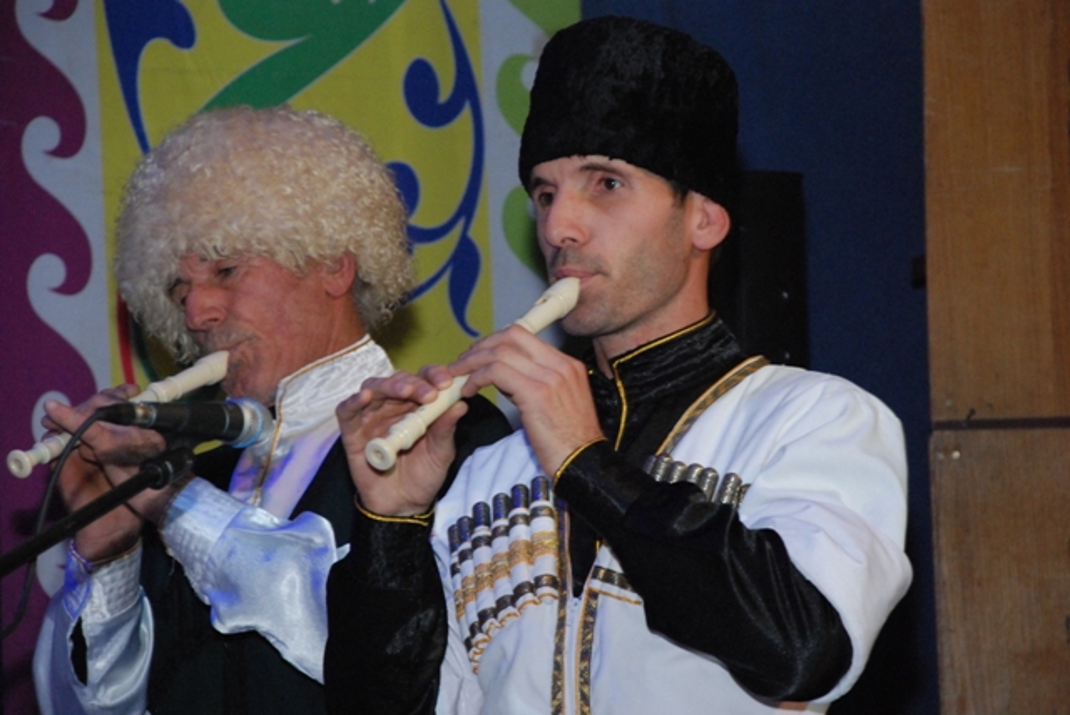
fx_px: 4998
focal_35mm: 168
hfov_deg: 12.2
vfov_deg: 8.2
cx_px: 535
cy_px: 358
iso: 1600
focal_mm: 112
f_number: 5.6
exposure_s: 1/100
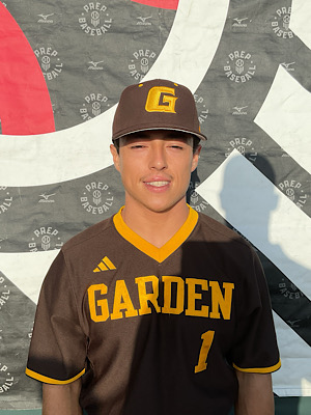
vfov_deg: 61.7
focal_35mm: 29
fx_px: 347
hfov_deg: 48.2
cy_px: 208
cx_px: 156
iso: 16
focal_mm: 3
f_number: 1.8
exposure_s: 1/1912
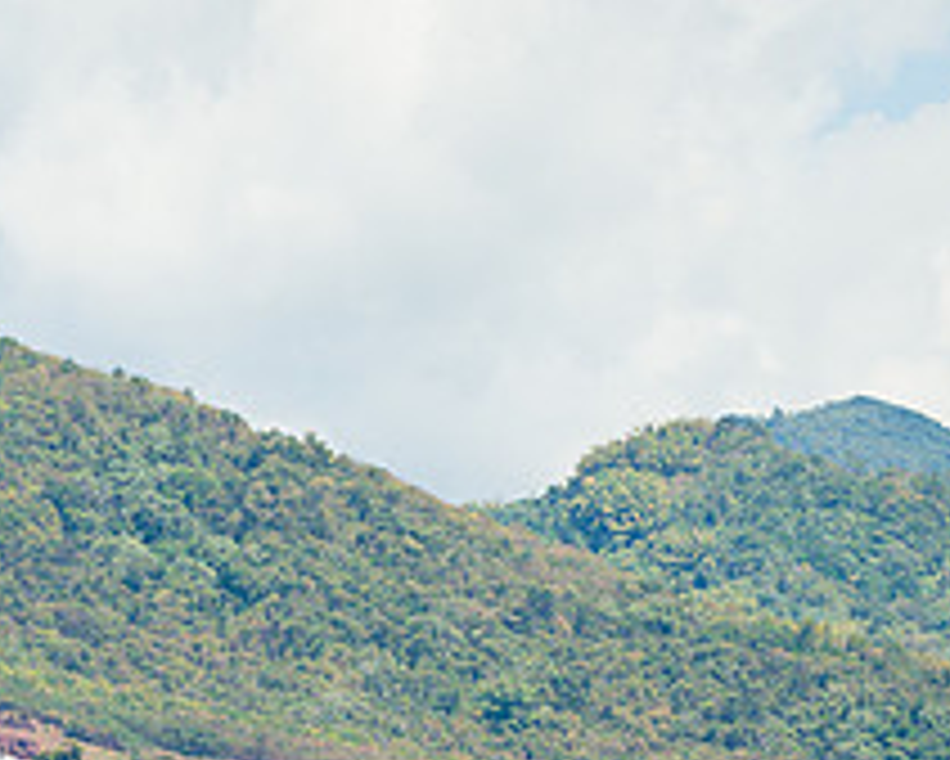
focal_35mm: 624
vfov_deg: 2.5
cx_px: 344
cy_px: 928
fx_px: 17553
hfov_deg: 3.1
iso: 100
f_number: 6.3
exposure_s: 1/320
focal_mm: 200
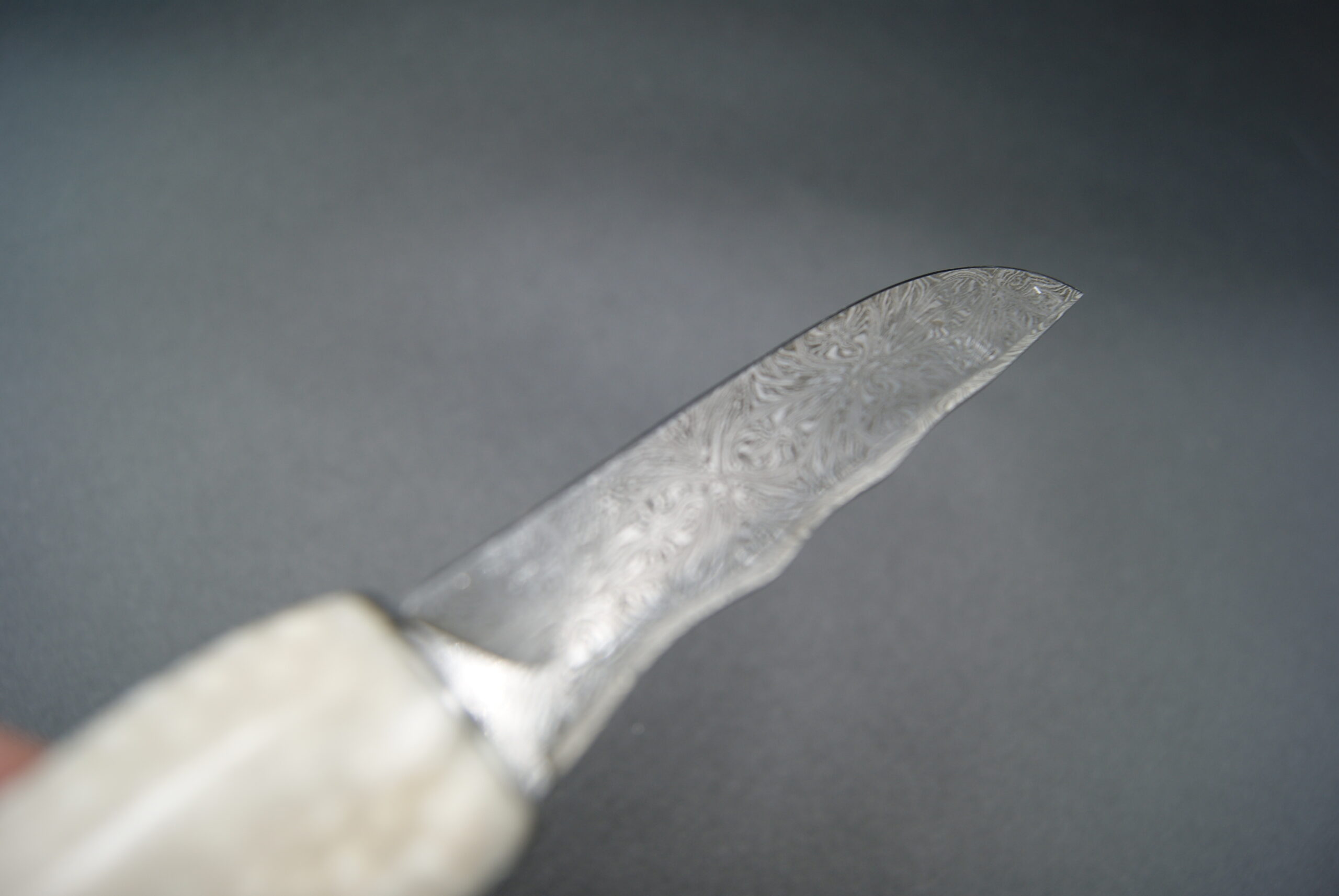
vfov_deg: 43.7
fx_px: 1117
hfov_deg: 61.9
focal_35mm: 30
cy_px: 448
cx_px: 670
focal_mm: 20
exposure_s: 1/30
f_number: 4
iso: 100
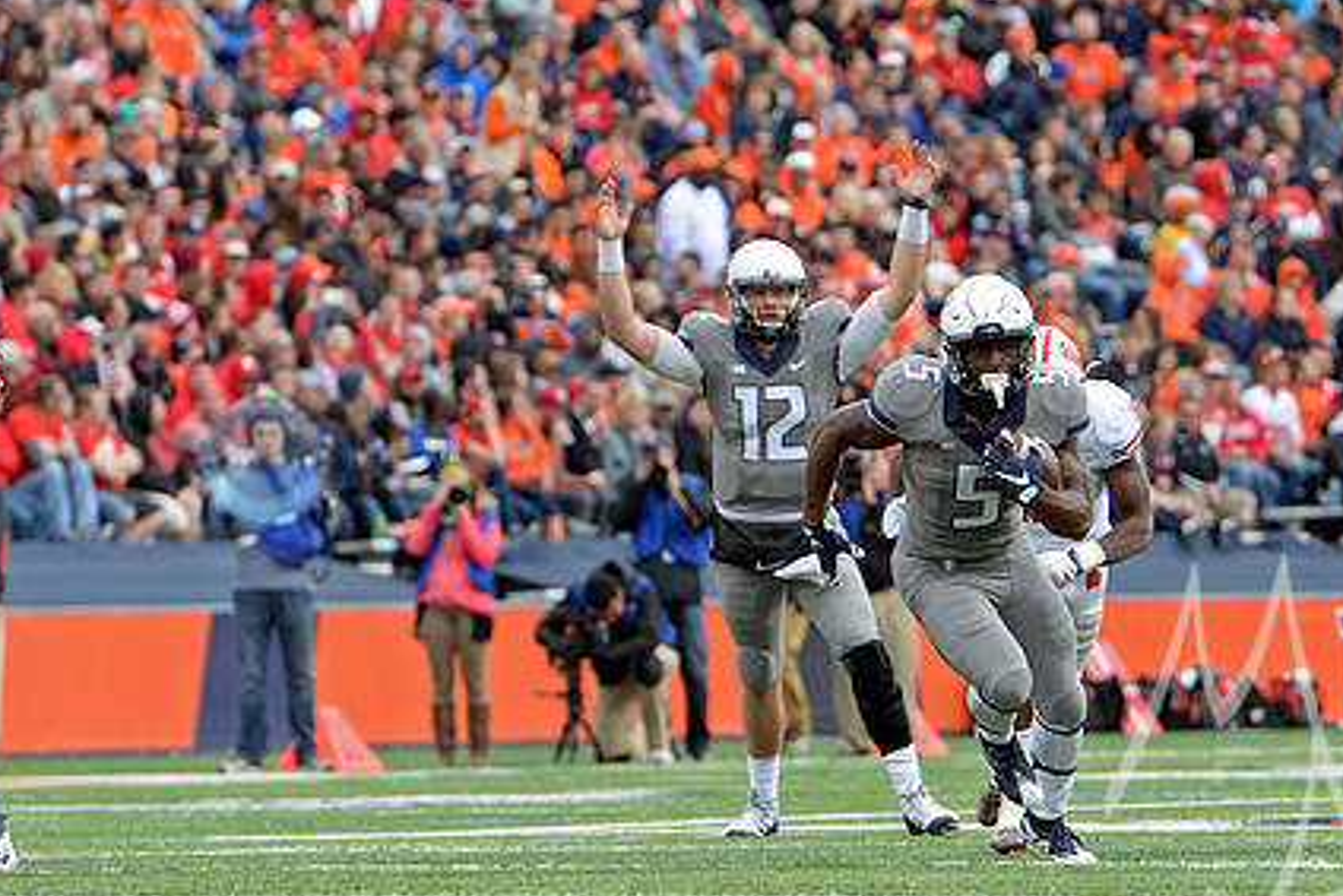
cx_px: 627
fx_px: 14292
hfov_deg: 5.4
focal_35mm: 383
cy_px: 445
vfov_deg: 3.6
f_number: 6.3
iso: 1600
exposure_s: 1/640
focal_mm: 280
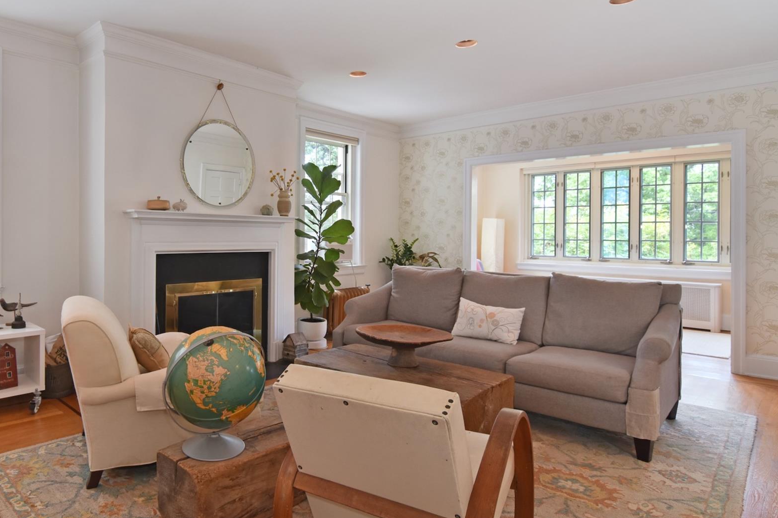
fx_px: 468
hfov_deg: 78.1
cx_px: 294
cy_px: 235
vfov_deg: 57.9
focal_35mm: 22
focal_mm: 11
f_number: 11
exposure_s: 1/25
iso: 640
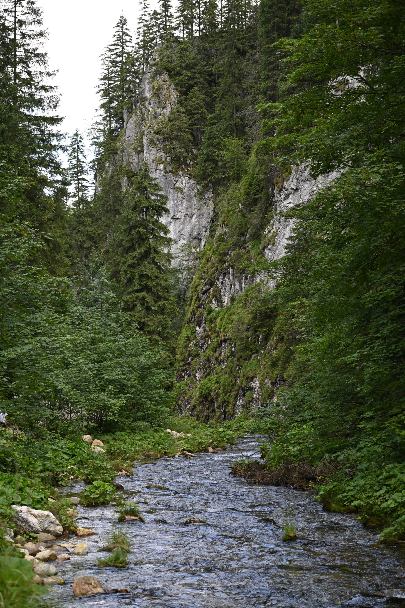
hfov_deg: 17.9
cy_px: 304
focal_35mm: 76
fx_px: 1282
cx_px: 202
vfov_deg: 26.6
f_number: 4
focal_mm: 76
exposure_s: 1/160
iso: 100
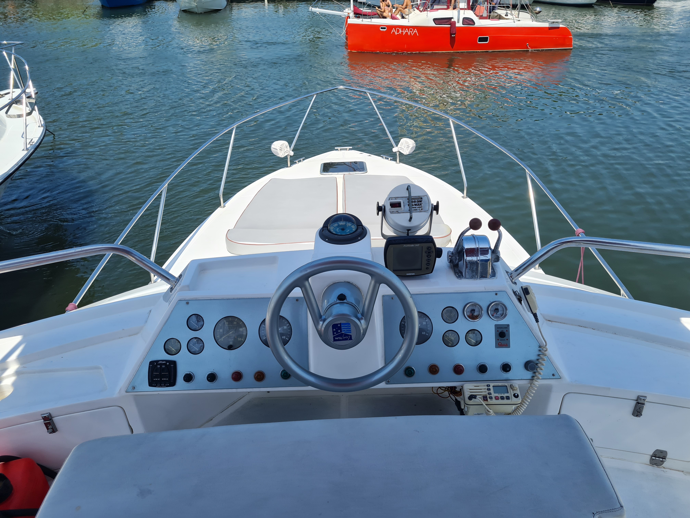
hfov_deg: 67.3
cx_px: 345
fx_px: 518
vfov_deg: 53.1
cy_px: 259
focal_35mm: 26
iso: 50
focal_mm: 5.4
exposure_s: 1/2560
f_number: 1.8
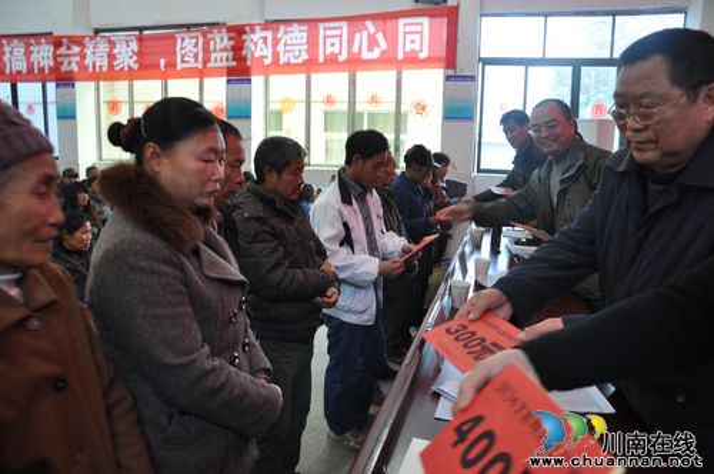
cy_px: 237
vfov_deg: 47.8
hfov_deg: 67.4
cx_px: 357
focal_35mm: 27
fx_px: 535
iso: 400
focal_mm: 18
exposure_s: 1/20
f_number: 4.5
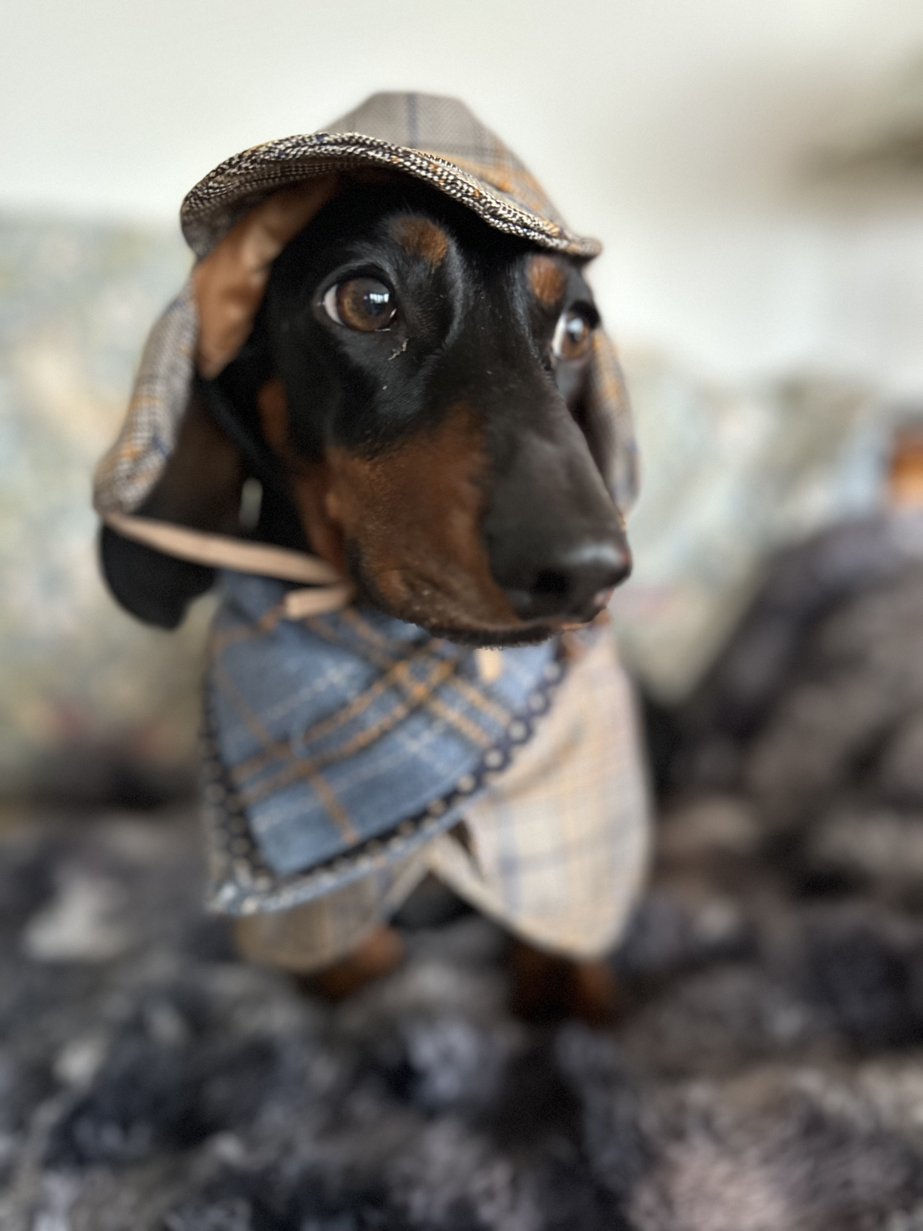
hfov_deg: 56.8
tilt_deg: -14.9
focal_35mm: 24
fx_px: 853
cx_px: 462
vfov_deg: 71.6
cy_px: 616
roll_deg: -0.1
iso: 1000
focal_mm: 6.86
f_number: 1.78
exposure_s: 1/40
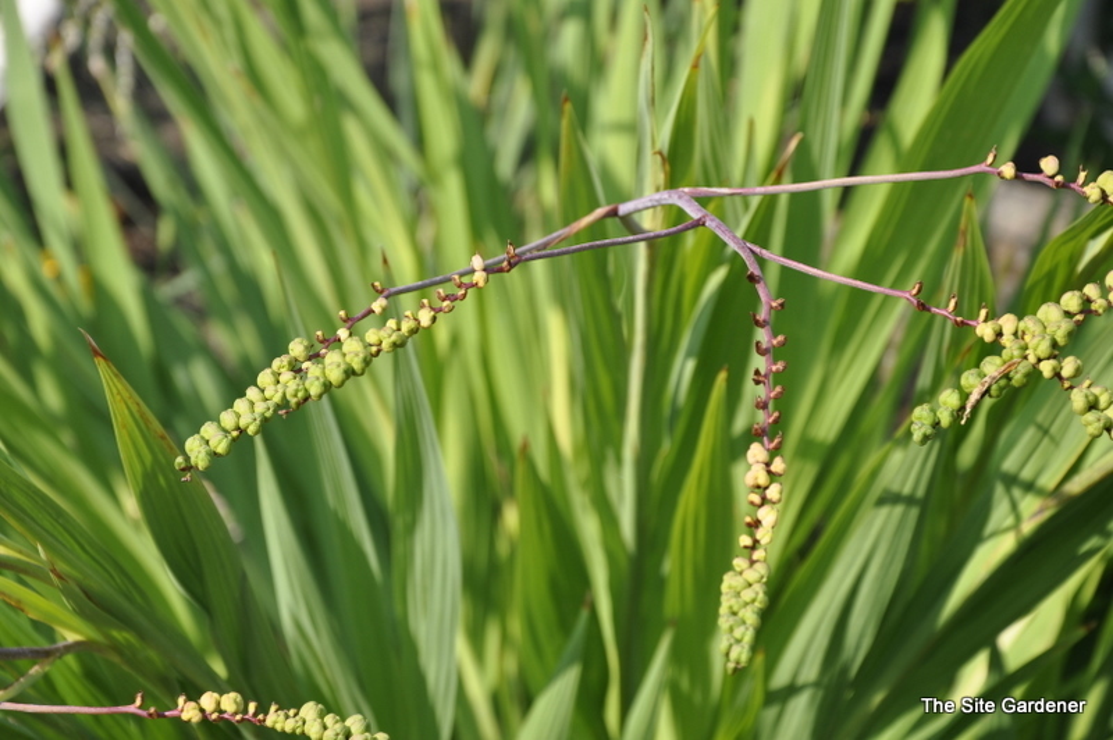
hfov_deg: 16.1
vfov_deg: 10.7
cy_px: 370
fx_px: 3939
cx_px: 556
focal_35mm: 128
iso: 200
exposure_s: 1/250
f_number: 8
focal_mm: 85
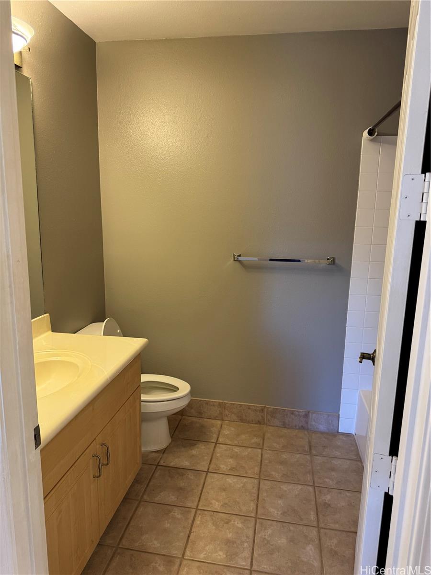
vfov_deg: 71.6
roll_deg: -1.2
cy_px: 288
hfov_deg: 56.8
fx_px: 398
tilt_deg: -10.9
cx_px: 216
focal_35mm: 24
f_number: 1.78
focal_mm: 6.76
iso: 160
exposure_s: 1/60
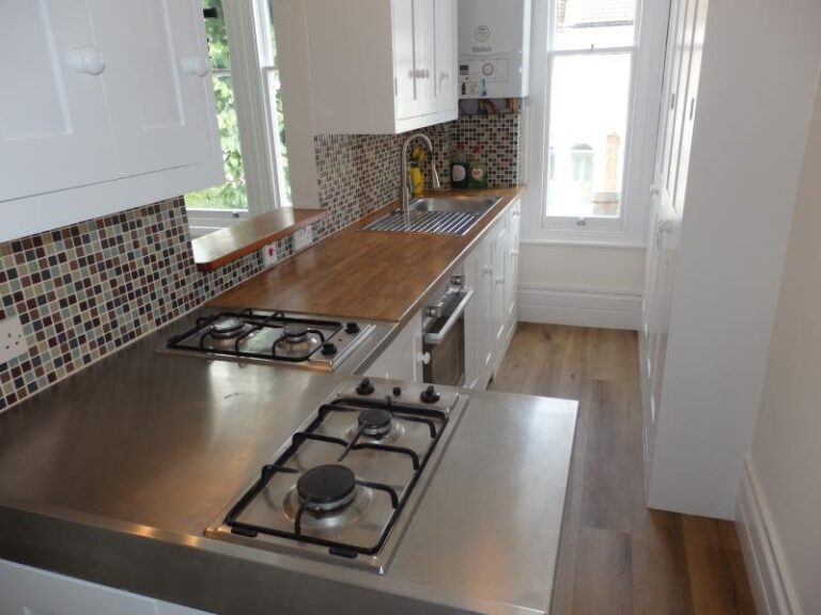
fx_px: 593
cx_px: 410
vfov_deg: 54.9
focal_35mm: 25
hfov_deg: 69.4
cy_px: 308
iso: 100
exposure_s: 1/60
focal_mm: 4.5
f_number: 3
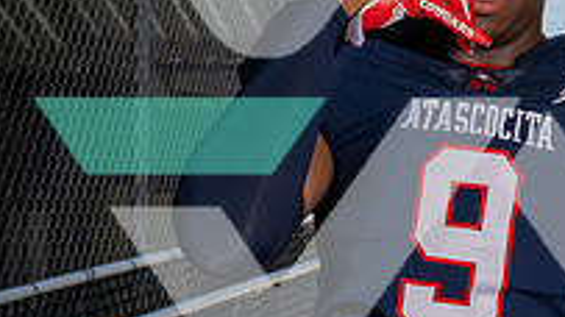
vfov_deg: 9.2
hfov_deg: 15.5
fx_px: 1977
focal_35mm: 132
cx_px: 743
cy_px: 246
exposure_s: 1/250
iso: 160
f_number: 11
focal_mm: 44
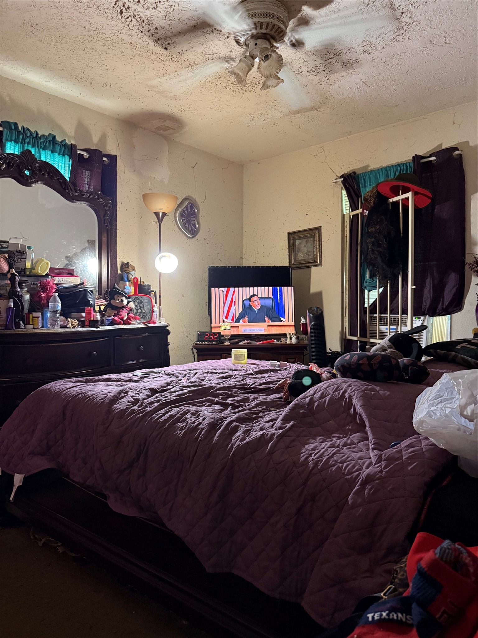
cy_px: 319
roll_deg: -0.8
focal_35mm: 24
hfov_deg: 56.8
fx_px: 442
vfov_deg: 71.6
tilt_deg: -1.4
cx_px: 239
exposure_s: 1/40
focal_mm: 6.76
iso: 640
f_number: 1.78
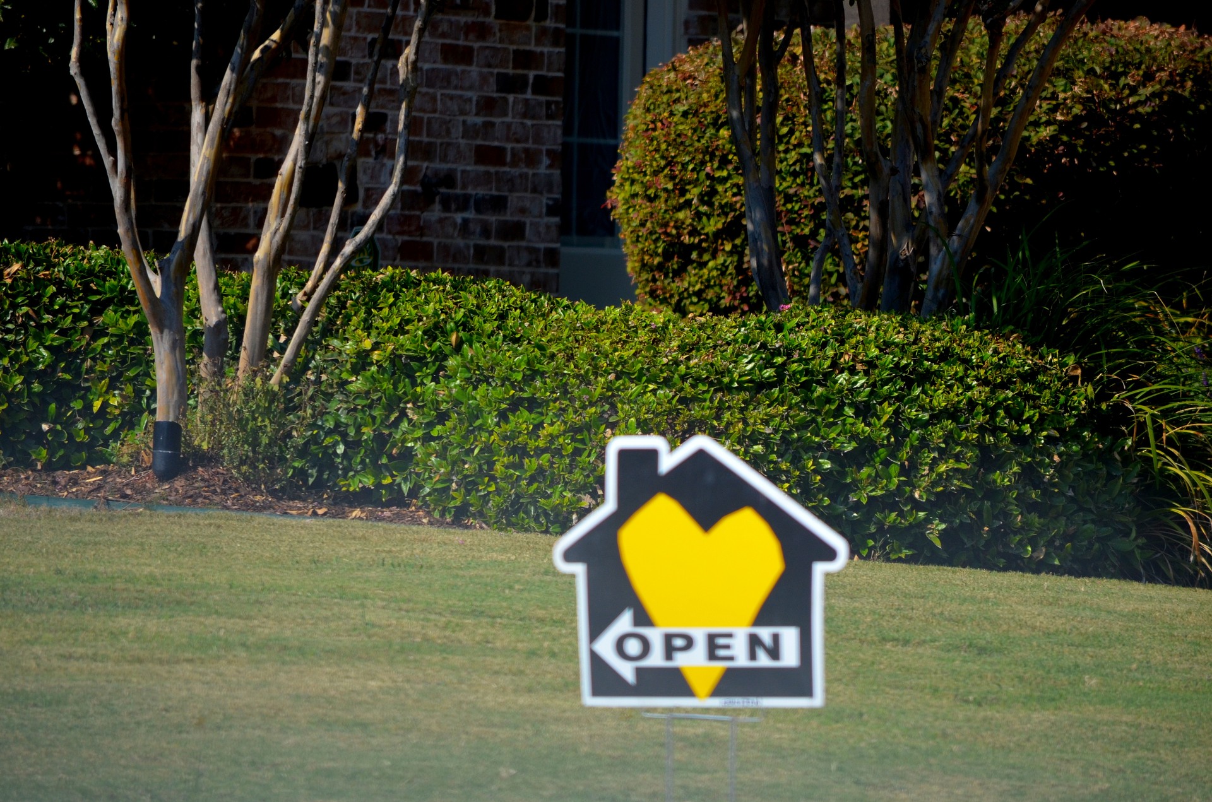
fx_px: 13605
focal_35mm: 405
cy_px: 401
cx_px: 606
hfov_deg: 5.1
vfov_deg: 3.4
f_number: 5.6
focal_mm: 270
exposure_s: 1/2000
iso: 360
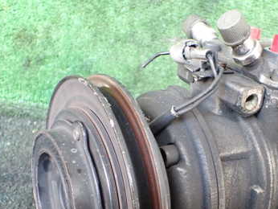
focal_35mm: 52
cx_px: 196
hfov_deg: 36.2
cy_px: 155
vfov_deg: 27.7
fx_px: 418
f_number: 2.3
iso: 800
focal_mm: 5.4
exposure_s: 1/100
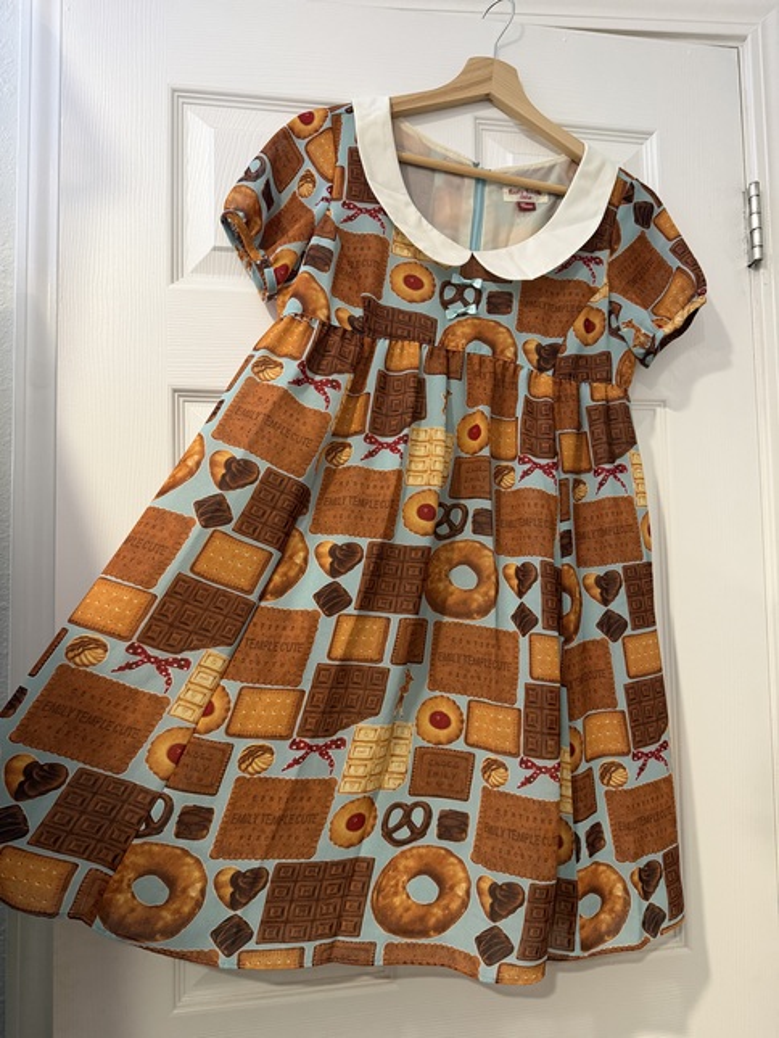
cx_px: 390
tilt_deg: +2.4
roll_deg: +0.9
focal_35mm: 24
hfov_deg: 56.8
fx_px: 720
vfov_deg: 71.6
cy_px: 519
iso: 320
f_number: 1.78
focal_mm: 6.76
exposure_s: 1/60
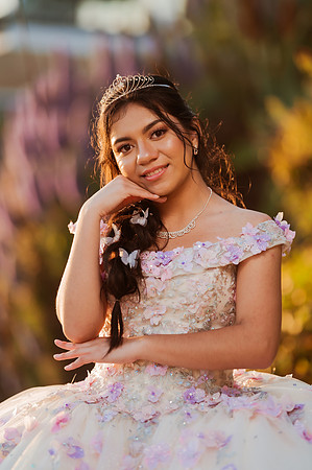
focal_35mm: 135
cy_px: 235
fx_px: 1759
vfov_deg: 15.2
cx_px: 156
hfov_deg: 10.1
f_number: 1.8
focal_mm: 135
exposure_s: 1/1000
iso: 320
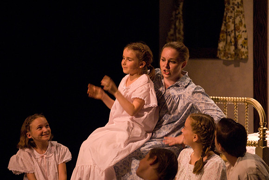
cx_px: 134
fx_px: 1515
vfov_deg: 6.8
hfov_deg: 10.1
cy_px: 90
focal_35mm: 202
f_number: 2.8
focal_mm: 135
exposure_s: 1/160
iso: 1600
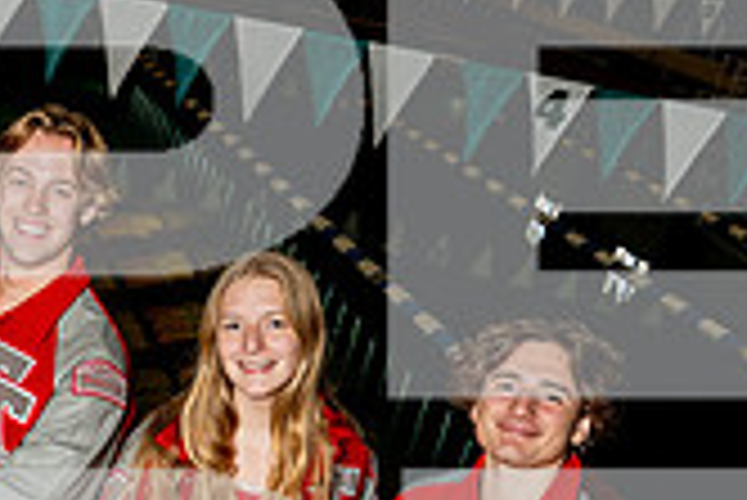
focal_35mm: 84
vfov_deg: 15.3
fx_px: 1744
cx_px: -225
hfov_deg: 21.8
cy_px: 709
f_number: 8
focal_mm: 24
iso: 800
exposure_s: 1/250
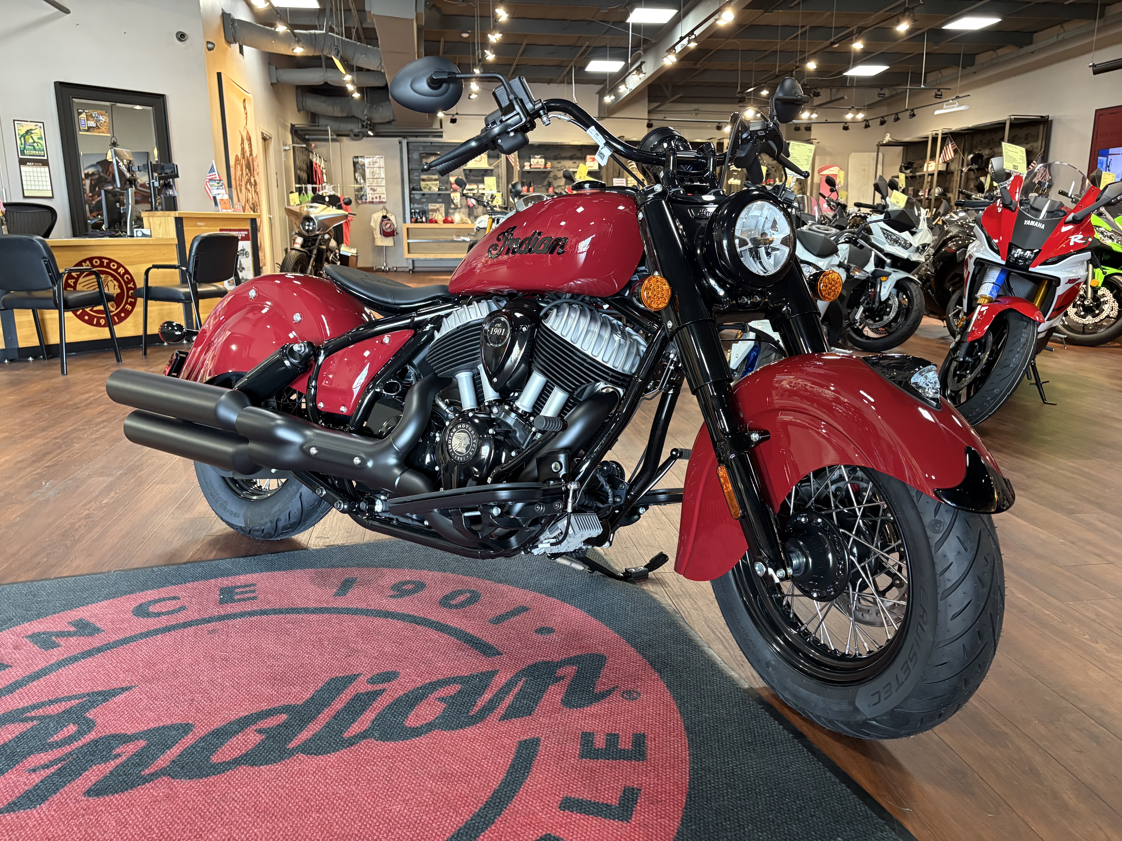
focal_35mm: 26
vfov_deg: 53.1
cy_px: 420
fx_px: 843
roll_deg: +0.9
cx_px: 561
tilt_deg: -13.1
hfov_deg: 67.3
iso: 320
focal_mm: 5.96
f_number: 1.6
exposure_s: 1/40
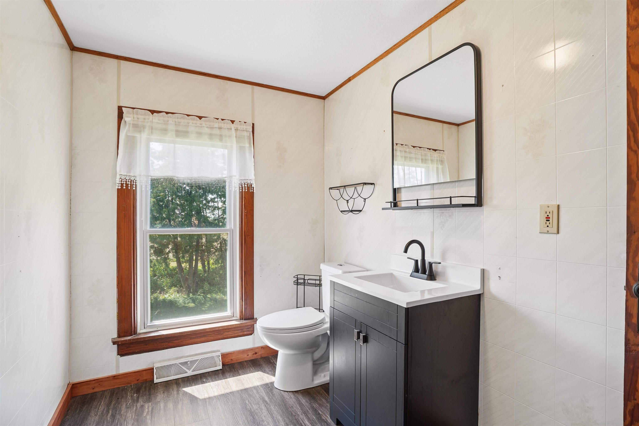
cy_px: 213
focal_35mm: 17
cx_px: 320
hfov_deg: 93.3
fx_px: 302
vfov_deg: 70.4
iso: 400
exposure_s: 1/25
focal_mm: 17
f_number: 9
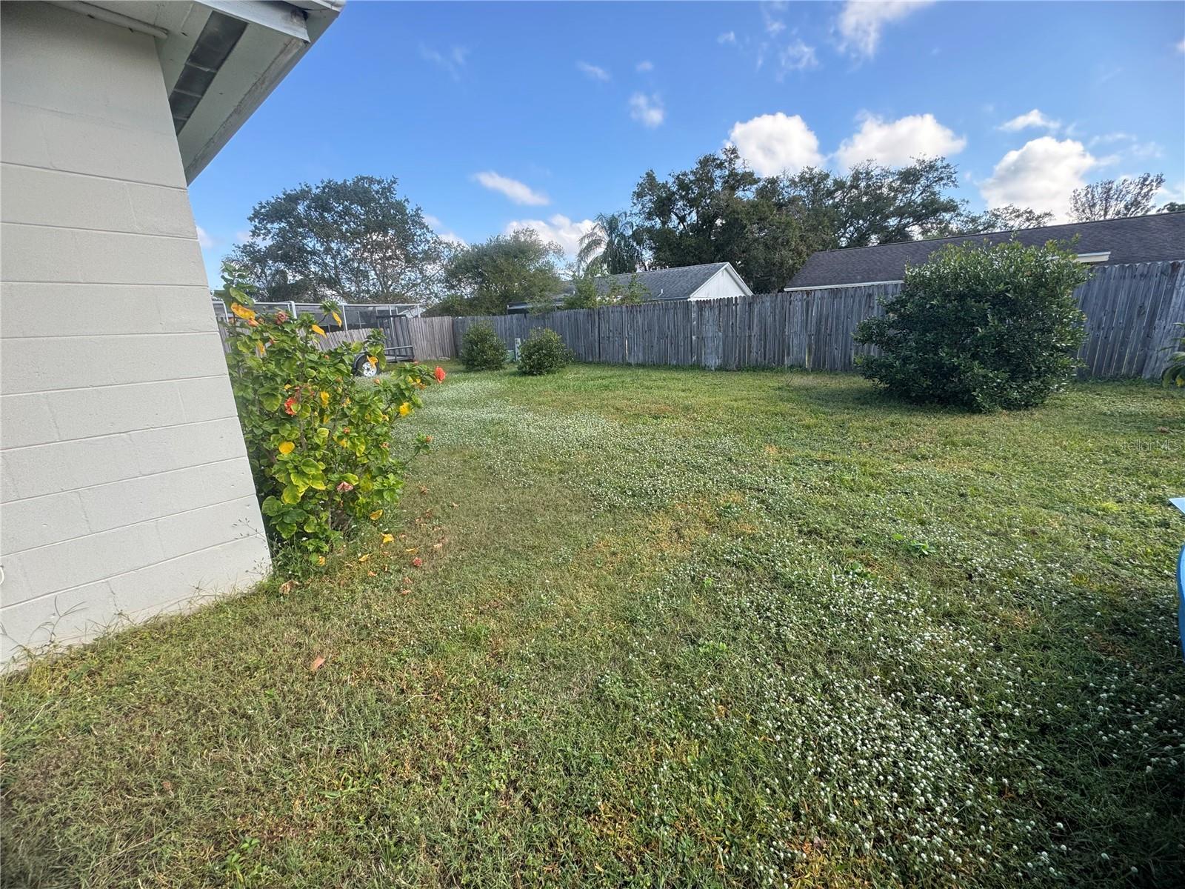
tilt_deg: -14.0
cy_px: 444
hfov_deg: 102.1
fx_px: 479
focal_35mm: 14
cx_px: 592
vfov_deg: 85.7
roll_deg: +2.9
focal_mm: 2.22
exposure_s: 1/308
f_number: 2.2
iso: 40
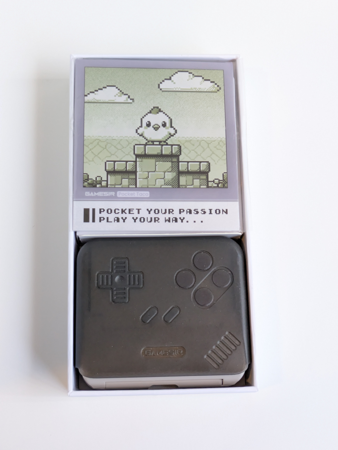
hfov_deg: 28.6
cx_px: 169
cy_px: 225
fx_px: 663
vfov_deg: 37.5
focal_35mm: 51
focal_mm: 5.43
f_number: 1.89
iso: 542
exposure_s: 1/100
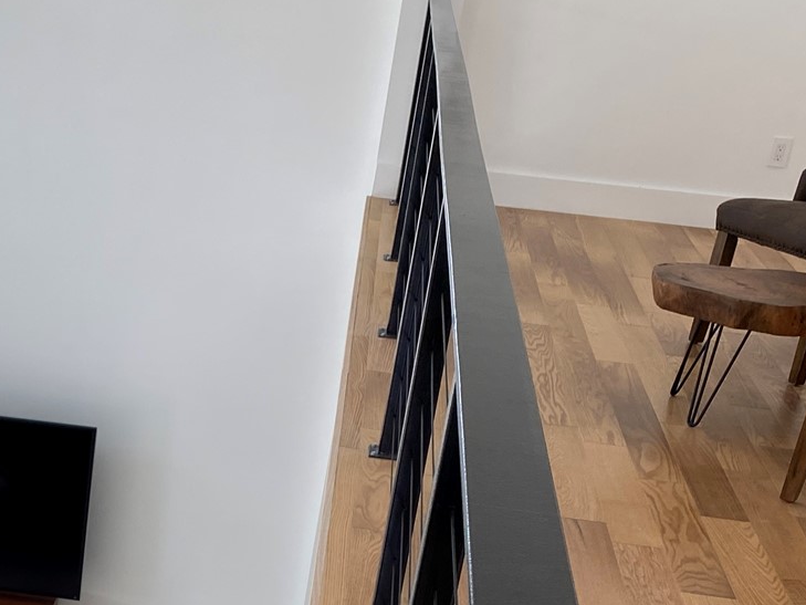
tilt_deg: -29.3
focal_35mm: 73
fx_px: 1700
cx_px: 27
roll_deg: -4.7
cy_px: 712
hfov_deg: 25.5
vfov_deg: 19.1
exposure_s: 1/184
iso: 32
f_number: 1.8
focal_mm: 4.25
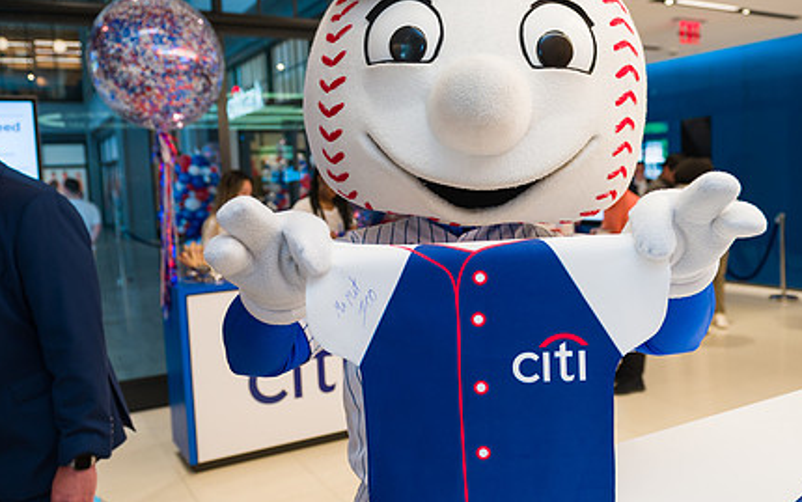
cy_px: 237
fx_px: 721
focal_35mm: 33
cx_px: 414
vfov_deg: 38.3
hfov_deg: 58.1
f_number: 4
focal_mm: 24
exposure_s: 1/200
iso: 500
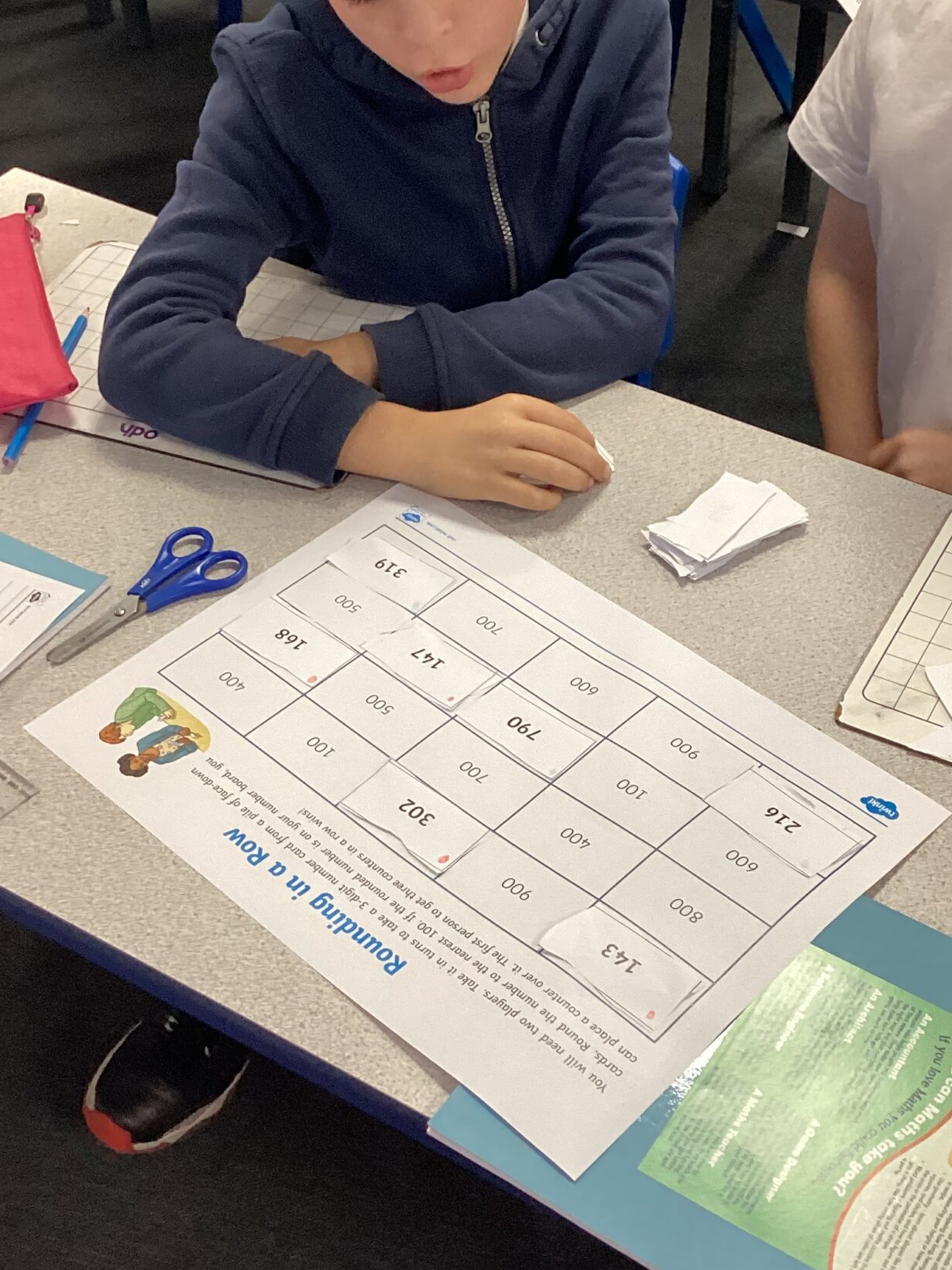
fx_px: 1760
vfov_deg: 39.6
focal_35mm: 48
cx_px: 580
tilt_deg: -46.3
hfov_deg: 30.2
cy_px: 675
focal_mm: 3.3
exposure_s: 1/60
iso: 160
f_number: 2.4
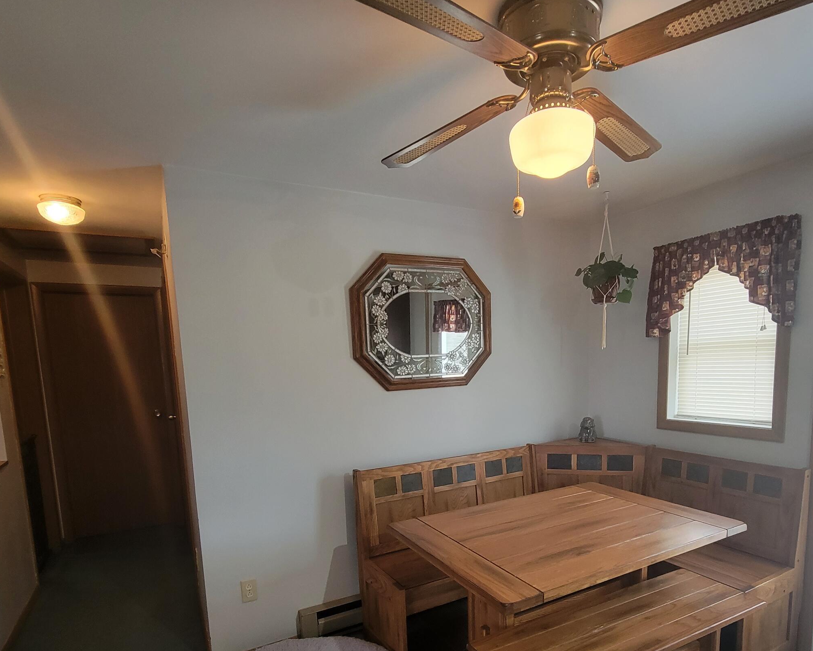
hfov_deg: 83.1
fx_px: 457
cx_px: 442
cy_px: 426
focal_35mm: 19
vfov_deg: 69.1
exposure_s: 1/60
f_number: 2.2
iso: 160
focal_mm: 2.2
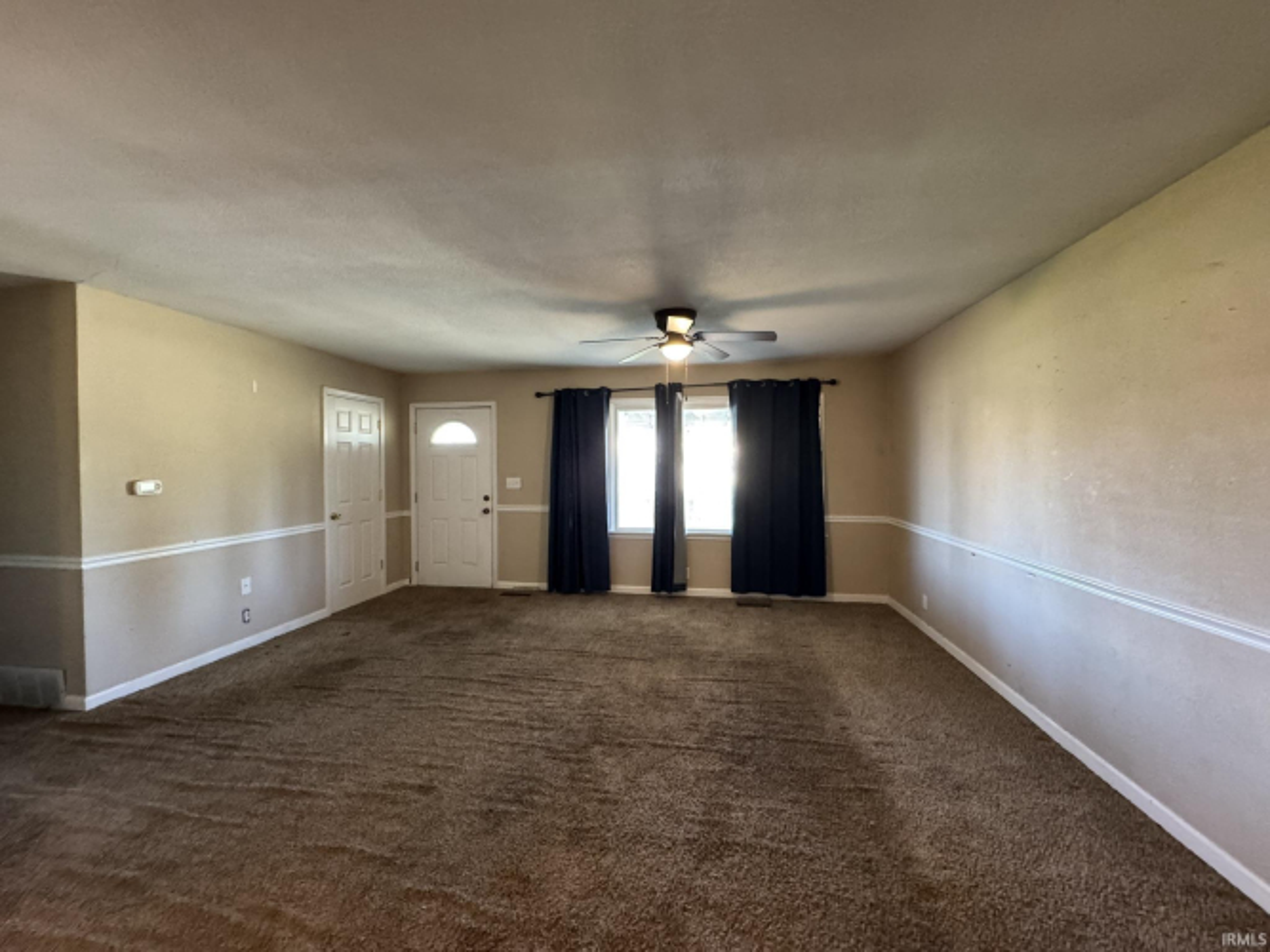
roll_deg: +0.6
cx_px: 635
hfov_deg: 102.1
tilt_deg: -0.9
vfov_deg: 85.7
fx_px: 514
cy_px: 476
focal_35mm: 14
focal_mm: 2.22
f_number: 2.2
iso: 640
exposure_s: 1/60
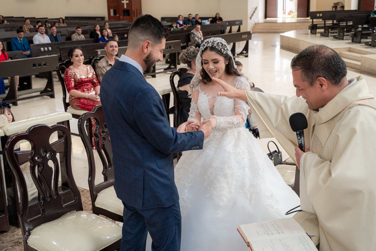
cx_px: 188
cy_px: 126
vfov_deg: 30.5
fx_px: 460
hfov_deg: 44.5
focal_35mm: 44
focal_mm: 44
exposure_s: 1/200
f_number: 6.3
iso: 2000
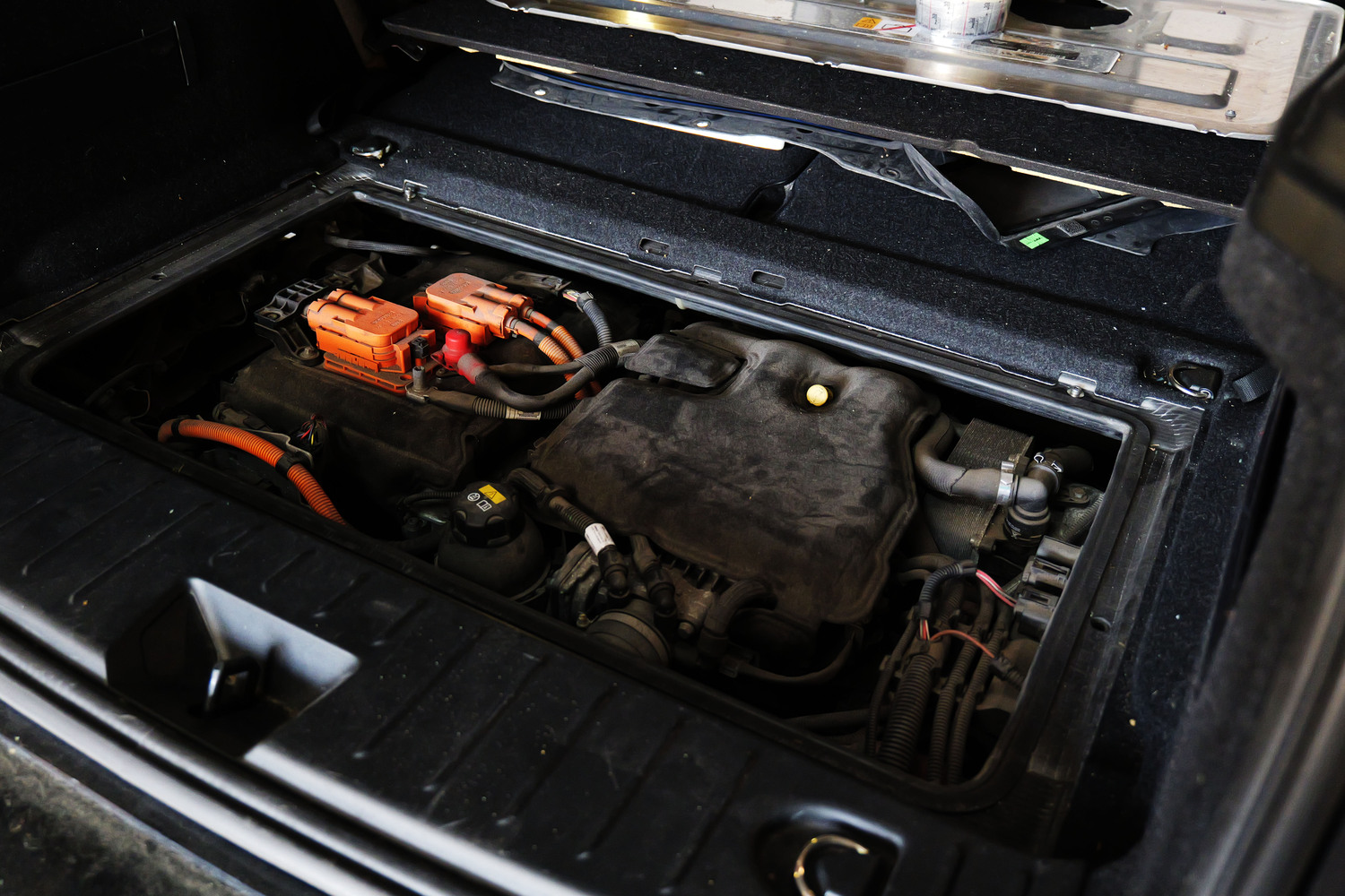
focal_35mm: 31
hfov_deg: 60.3
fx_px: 1158
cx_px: 672
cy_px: 448
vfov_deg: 42.3
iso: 6400
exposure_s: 1/200
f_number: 4.2
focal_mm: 31
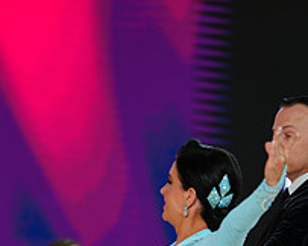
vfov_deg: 3.3
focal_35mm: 464
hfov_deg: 4.2
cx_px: 216
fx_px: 4226
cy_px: 351
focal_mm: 173
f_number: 2.8
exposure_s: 1/400
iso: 400
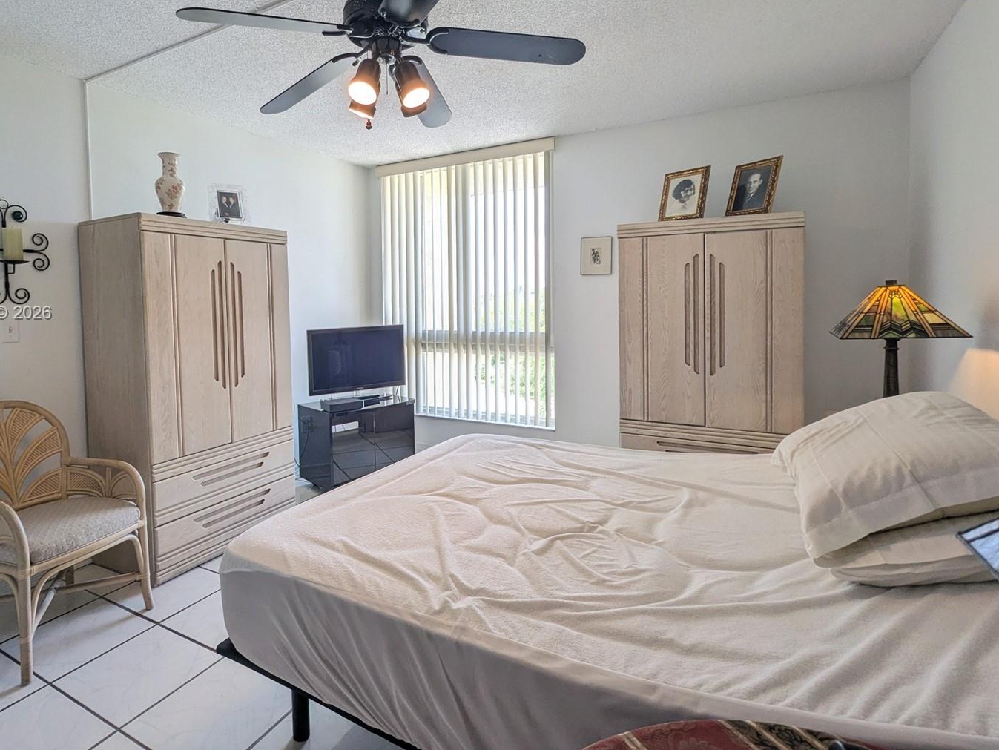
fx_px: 548
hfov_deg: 83.9
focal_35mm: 19
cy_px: 314
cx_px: 414
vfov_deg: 68.3
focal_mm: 2.35
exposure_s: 1/120
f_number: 2.2
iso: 54
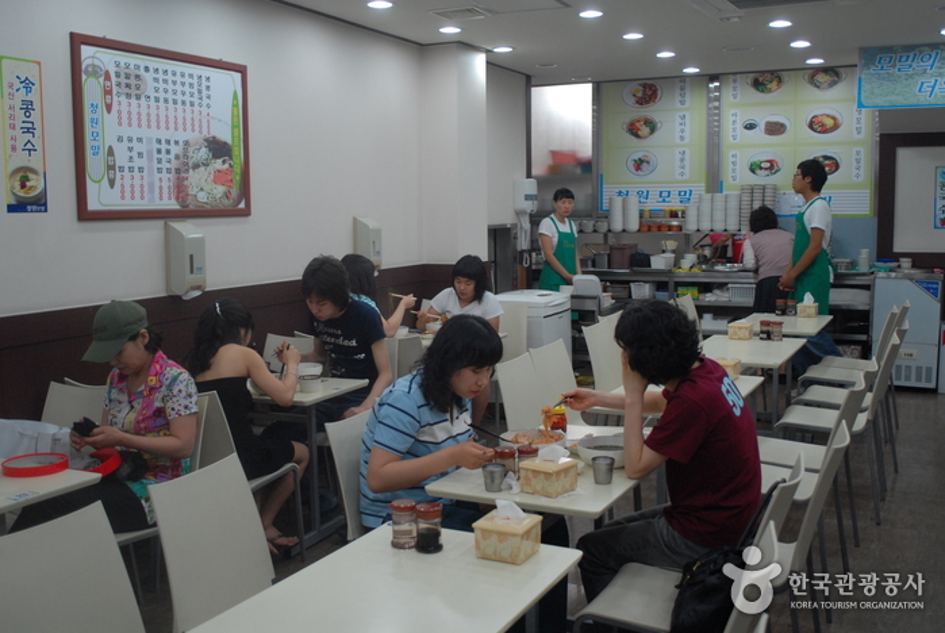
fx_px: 946
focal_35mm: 36
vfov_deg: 37.0
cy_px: 316
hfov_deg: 53.1
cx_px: 472
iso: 400
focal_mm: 24
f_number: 2.8
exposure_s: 1/80
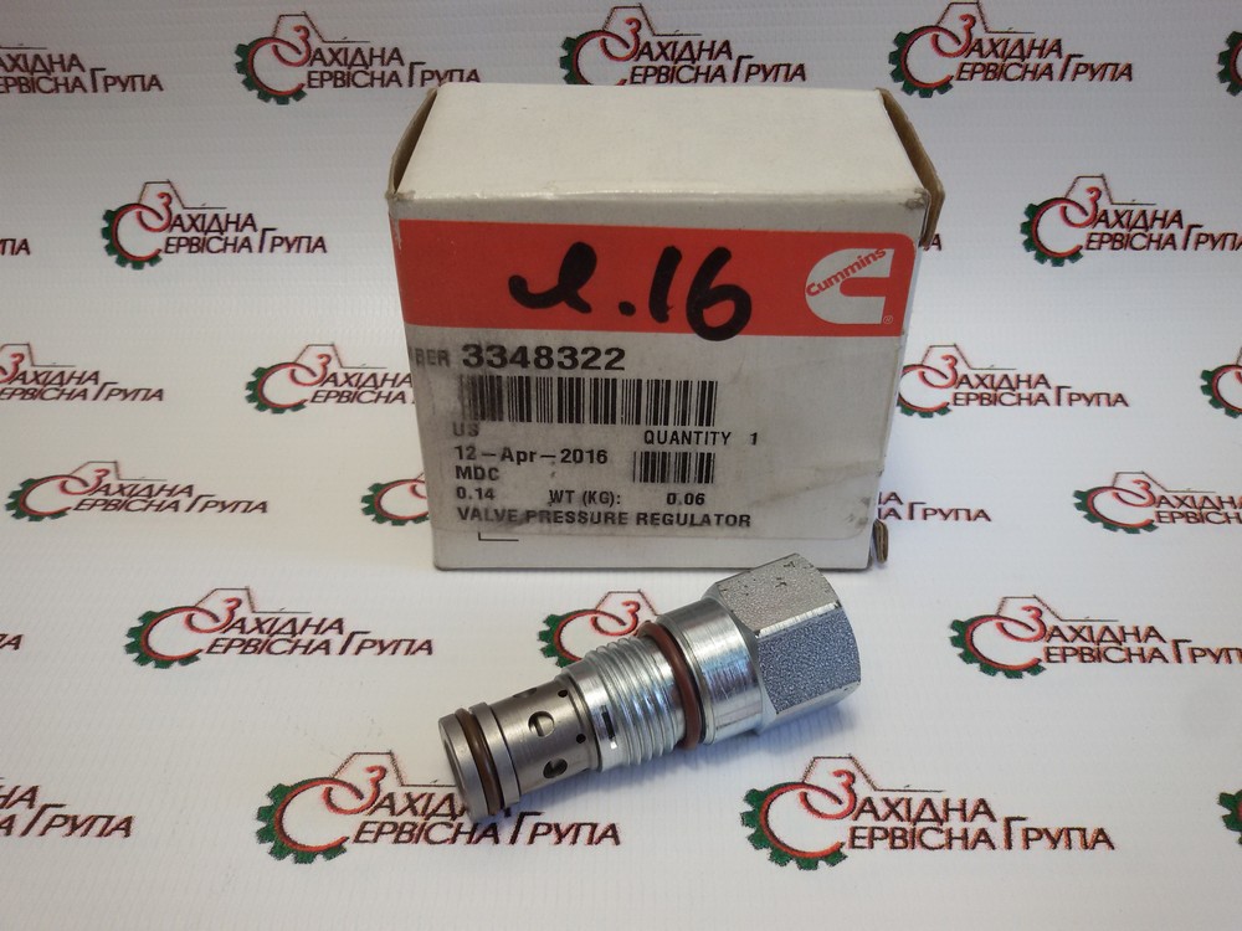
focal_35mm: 31
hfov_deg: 58.4
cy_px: 466
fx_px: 1112
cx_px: 621
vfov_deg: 45.4
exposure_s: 1/100
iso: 50
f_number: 2.4
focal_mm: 2.93
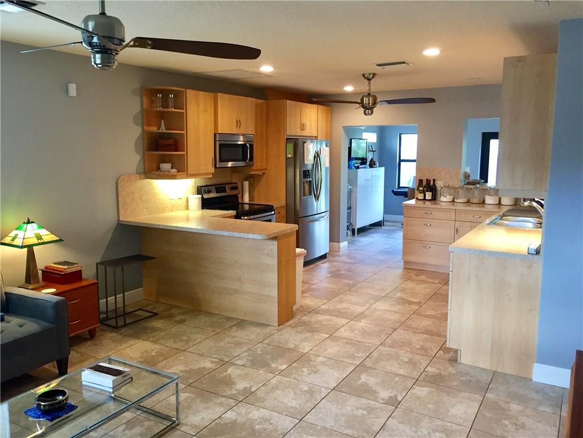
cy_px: 219
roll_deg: -0.5
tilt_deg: -9.4
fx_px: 488
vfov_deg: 48.2
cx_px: 292
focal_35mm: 29
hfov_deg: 61.7
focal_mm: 4.15
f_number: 2.2
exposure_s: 1/30
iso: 125
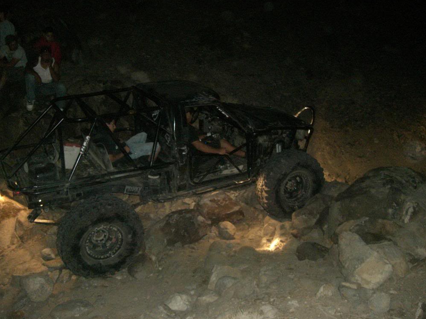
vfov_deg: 36.8
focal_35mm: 39
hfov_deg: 47.9
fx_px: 480
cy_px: 160
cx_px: 212
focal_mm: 6.2
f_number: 2.7
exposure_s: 1/60
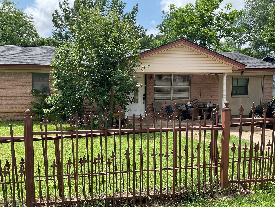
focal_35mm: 29
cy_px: 104
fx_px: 230
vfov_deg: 48.2
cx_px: 138
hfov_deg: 61.7
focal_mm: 3
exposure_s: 1/883
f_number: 1.8
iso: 16
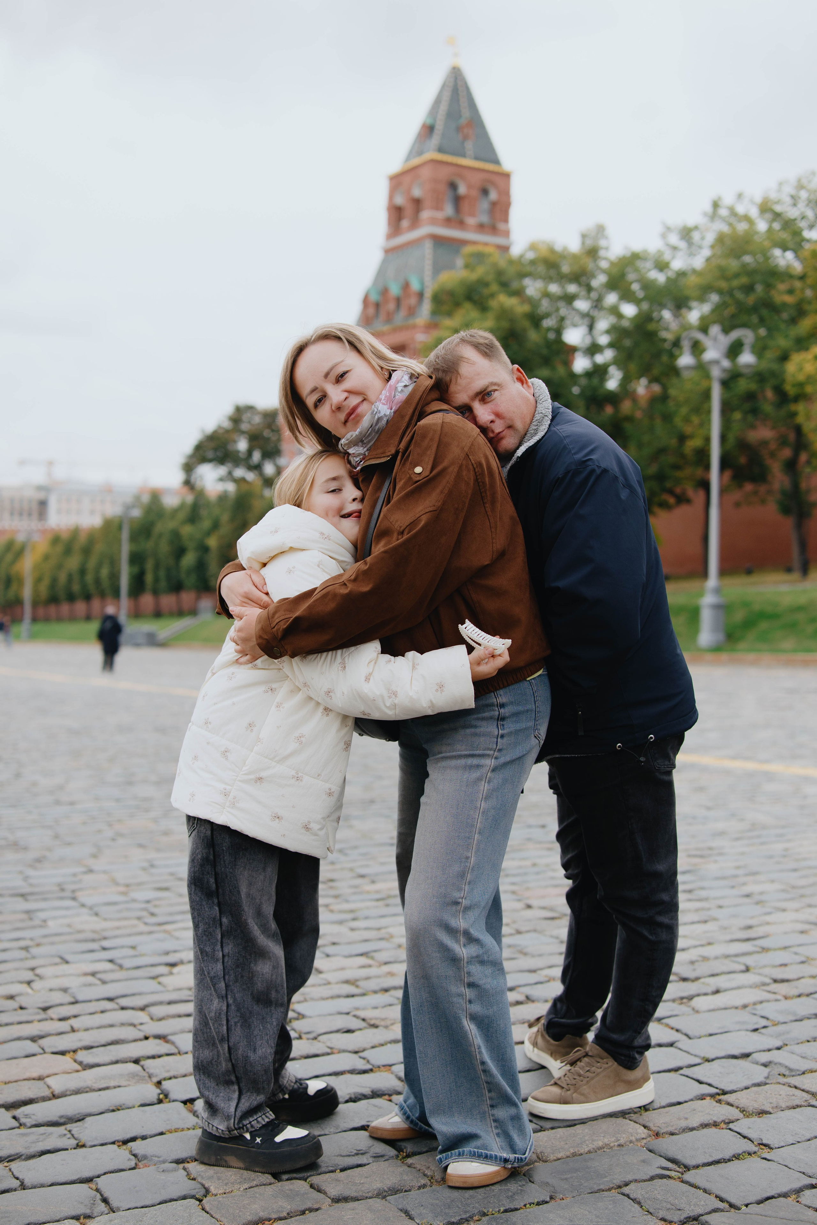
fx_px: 1379
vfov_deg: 47.9
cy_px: 612
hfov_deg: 33.0
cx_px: 408
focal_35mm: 40
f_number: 1.8
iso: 100
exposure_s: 1/800
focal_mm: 27
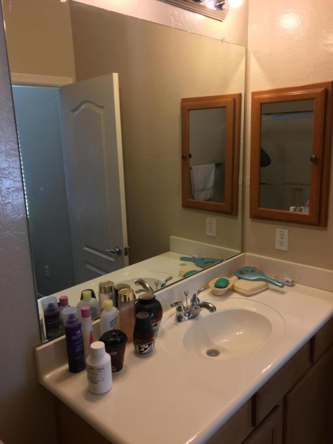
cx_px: 166
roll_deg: +1.1
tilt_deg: -12.8
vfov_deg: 61.7
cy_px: 222
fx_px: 372
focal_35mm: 29
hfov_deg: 48.2
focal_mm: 4.15
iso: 100
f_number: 2.2
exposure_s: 1/30
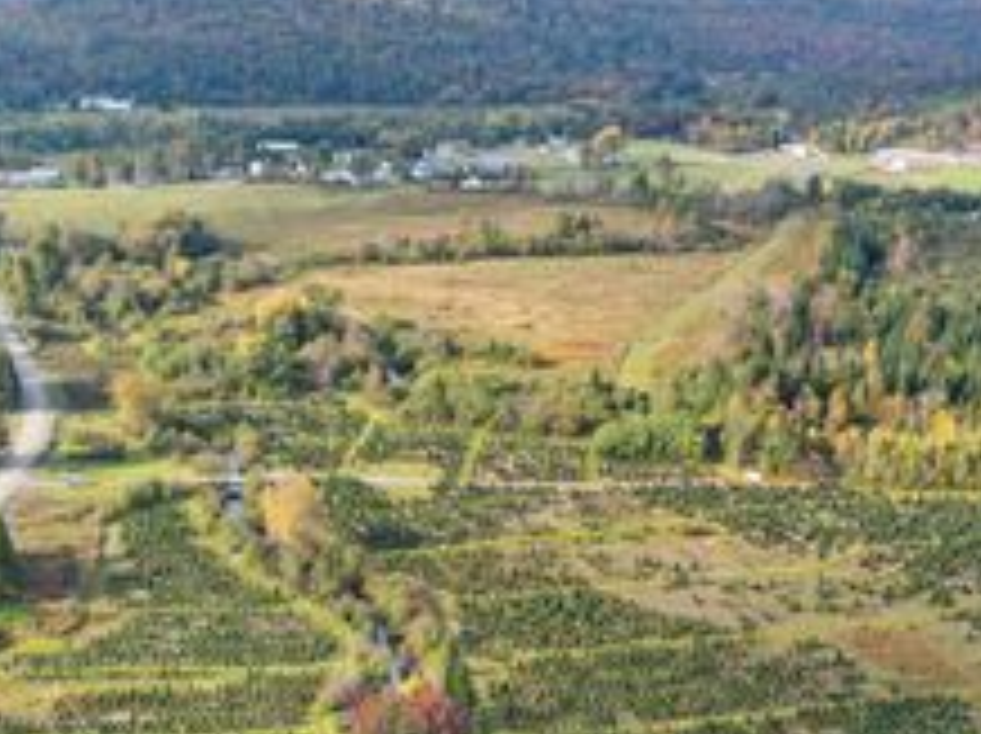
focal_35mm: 55
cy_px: 536
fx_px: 1557
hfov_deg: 34.8
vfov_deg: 26.2
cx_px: 360
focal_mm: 12.29
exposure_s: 1/1250
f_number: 2.8
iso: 110
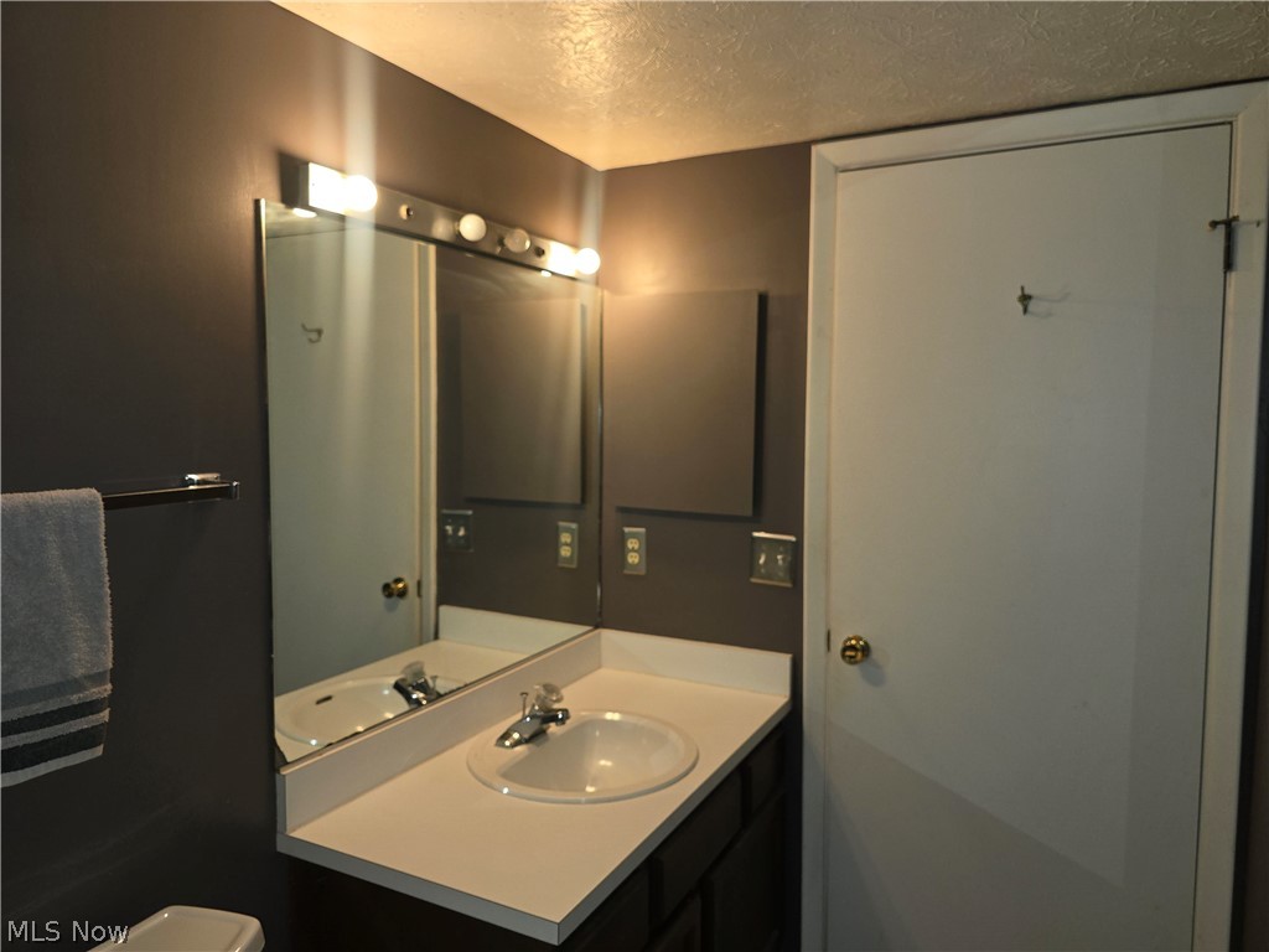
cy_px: 476
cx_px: 634
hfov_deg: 73.9
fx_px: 843
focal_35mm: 23
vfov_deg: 58.9
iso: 125
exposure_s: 1/60
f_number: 1.7
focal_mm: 6.3
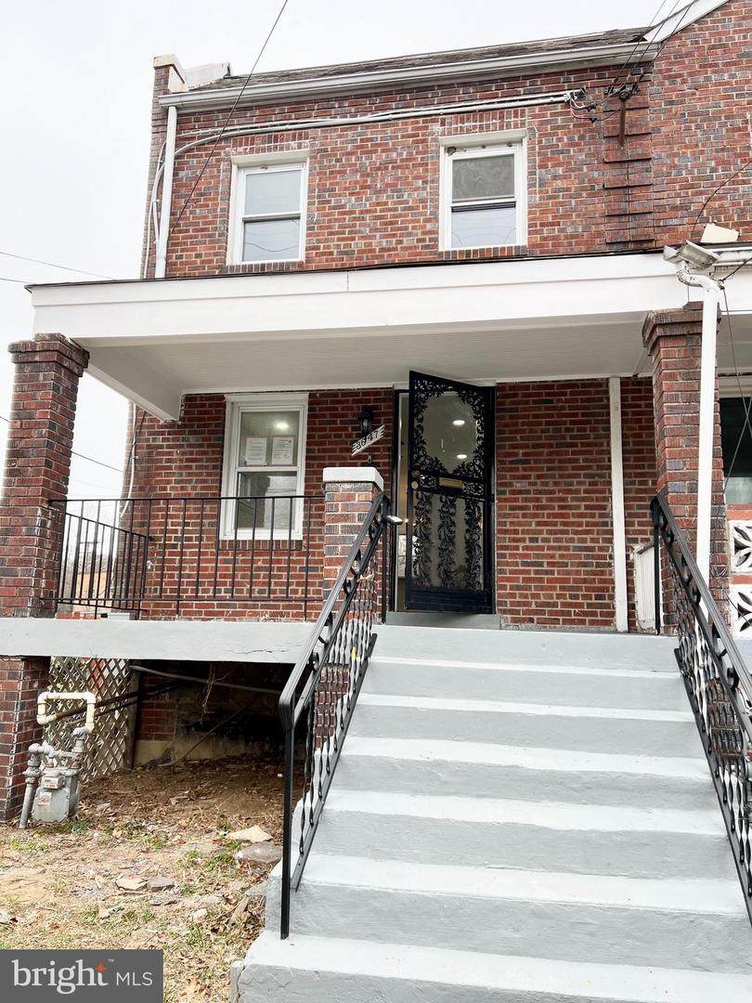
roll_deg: -1.5
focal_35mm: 26
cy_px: 502
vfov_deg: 67.3
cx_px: 376
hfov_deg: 53.1
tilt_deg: +10.5
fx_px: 753
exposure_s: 1/497
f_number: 1.5
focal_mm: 5.7
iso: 50
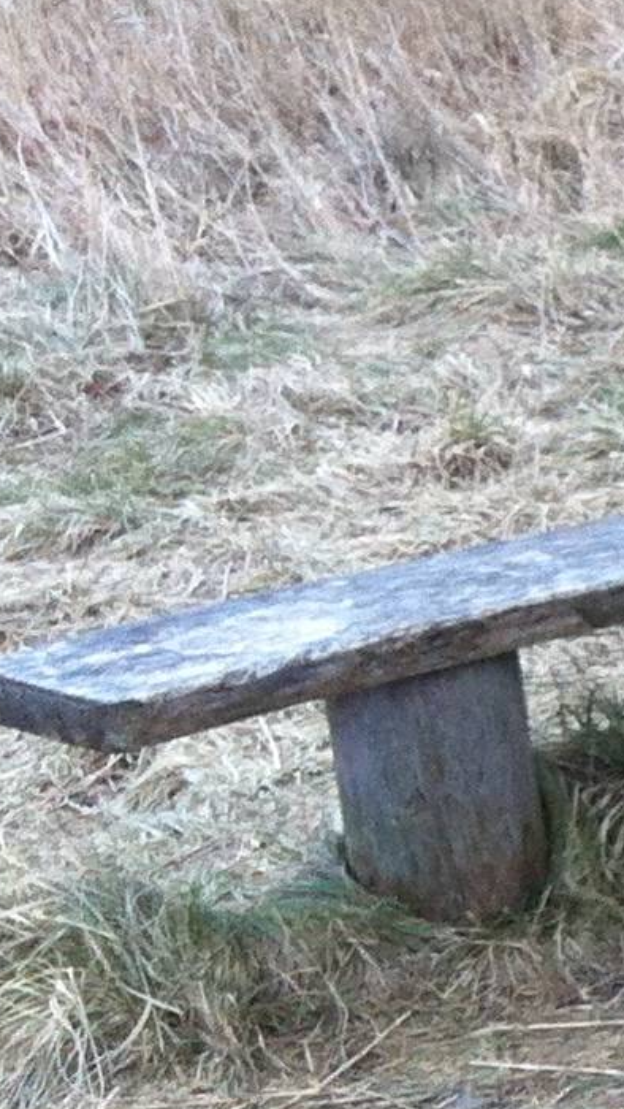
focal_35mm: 141
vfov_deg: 15.2
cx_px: 2002
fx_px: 4146
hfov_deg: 7.4
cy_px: 857
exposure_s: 1/17
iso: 80
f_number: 2.8
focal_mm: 3.85
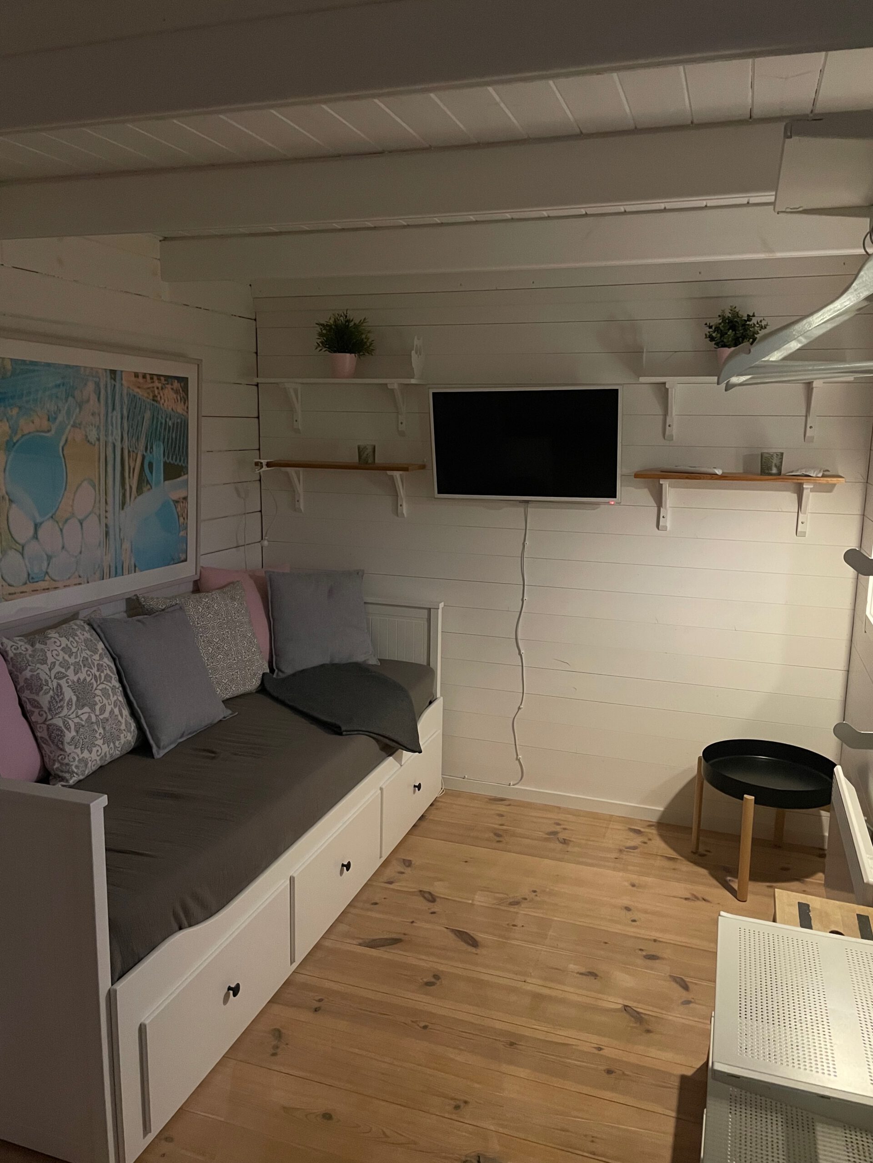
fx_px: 874
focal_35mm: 26
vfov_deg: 67.3
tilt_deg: -9.3
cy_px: 582
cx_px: 436
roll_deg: -0.5
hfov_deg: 53.1
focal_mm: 4.2
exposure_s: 1/25
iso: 500
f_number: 1.6
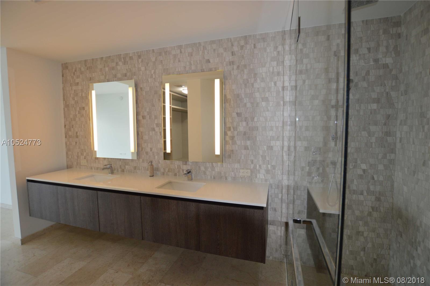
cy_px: 143
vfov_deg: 77.2
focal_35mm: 15
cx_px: 215
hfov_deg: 100.5
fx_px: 179
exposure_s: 1/80
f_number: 4
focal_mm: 10
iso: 400
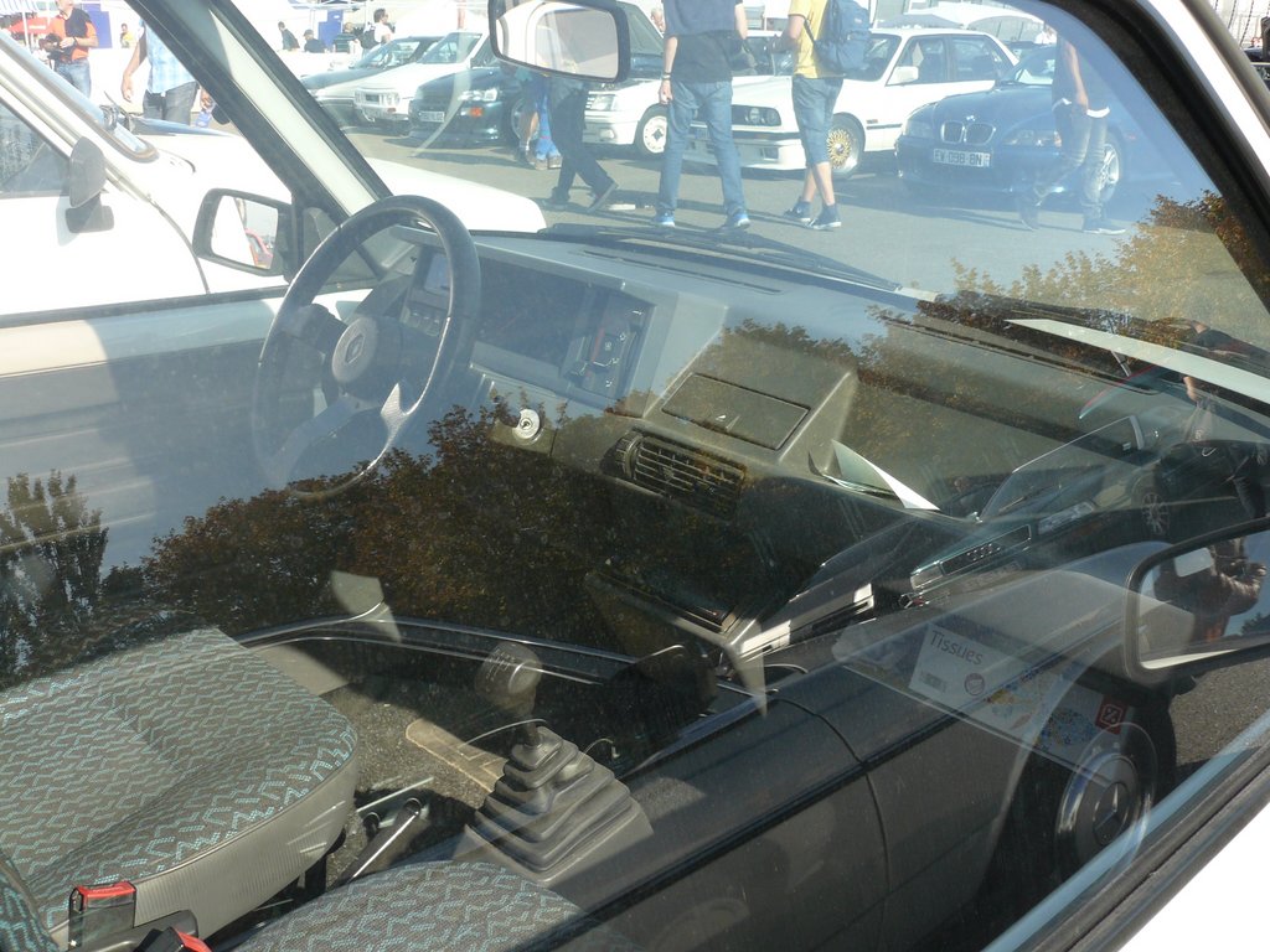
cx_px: 635
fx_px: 1321
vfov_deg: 39.7
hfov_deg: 51.4
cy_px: 476
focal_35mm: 36
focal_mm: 6
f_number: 5
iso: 100
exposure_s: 1/200
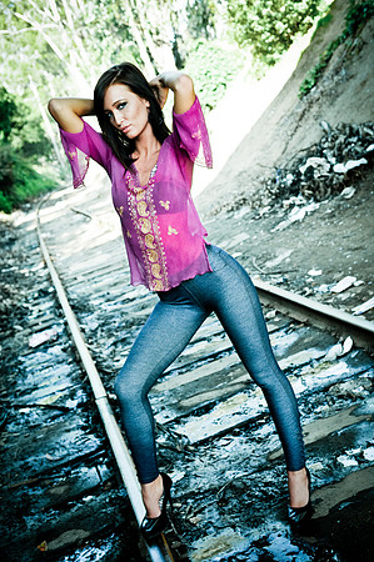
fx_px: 750
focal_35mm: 48
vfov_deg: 41.2
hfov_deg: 28.0
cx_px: 187
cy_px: 281
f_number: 4
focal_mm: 32
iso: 400
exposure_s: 1/320
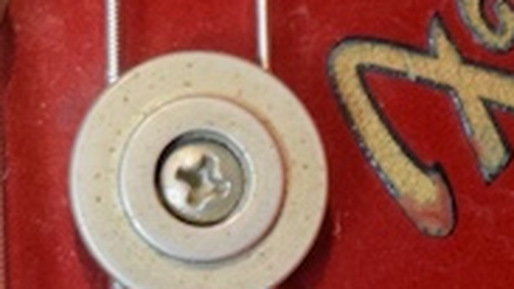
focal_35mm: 580
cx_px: 163
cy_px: -84
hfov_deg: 3.7
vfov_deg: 2.1
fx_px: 7910
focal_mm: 45
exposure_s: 1/60
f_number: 5
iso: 2200
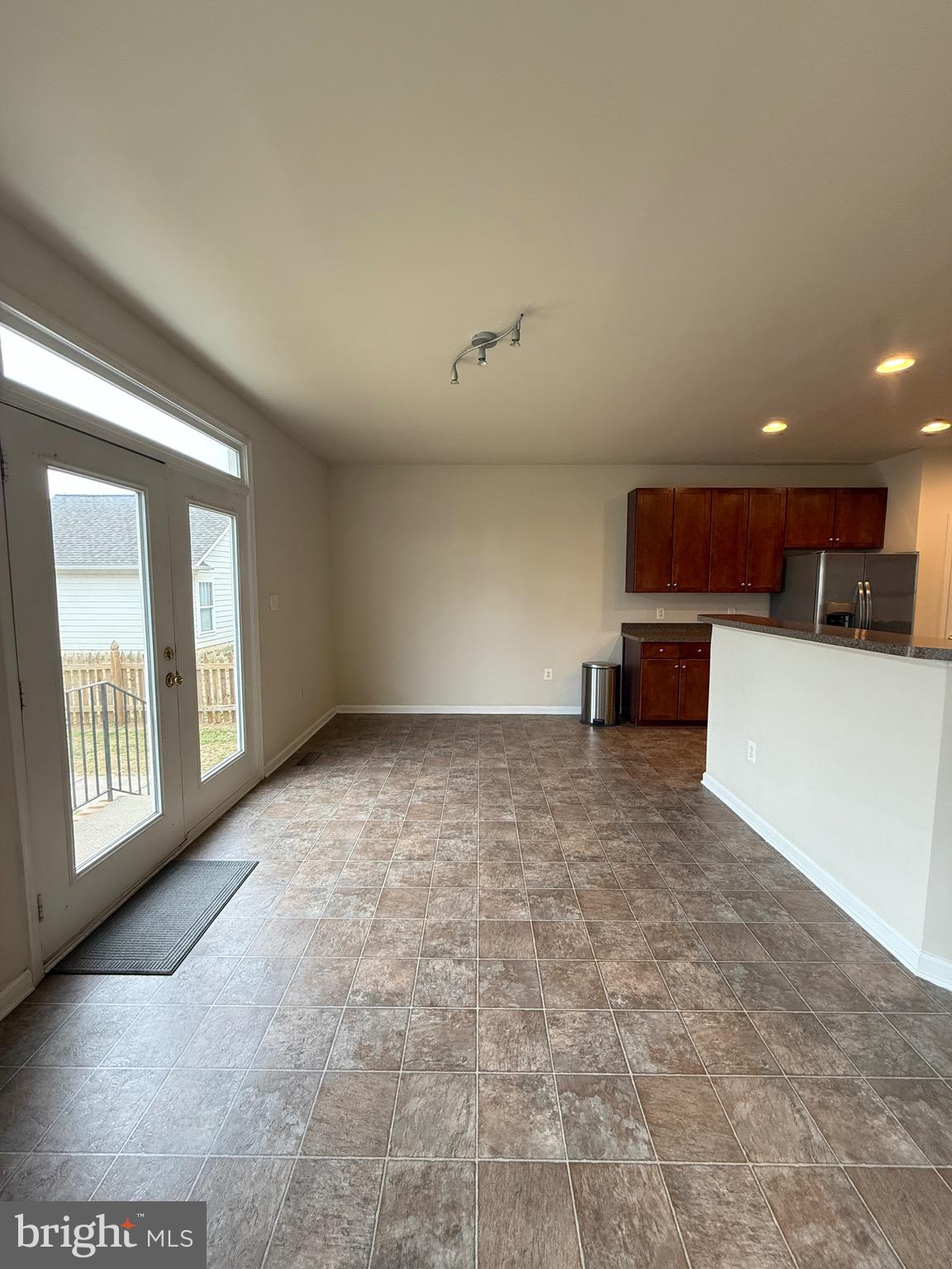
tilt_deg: -4.8
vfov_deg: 102.1
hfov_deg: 85.7
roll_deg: -0.4
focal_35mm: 14
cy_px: 634
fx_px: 513
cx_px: 476
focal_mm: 2.22
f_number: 2.2
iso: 250
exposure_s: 1/120
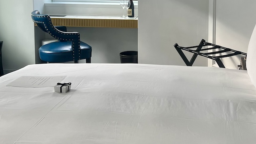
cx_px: 156
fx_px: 387
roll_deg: +1.0
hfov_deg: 36.4
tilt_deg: -7.3
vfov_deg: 20.5
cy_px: 4
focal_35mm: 57
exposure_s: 1/121
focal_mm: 5.7
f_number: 1.5
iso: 32
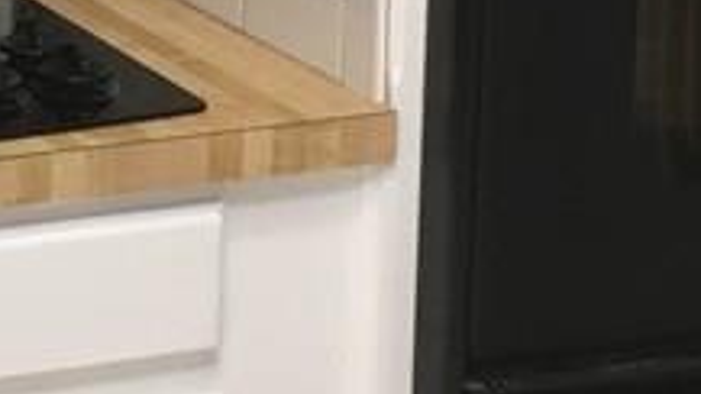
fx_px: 2769
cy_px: -300
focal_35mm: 149
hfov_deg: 13.4
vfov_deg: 7.9
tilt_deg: -8.9
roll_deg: +0.9
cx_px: -423
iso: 40
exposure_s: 1/30
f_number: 2.2
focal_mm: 4.15
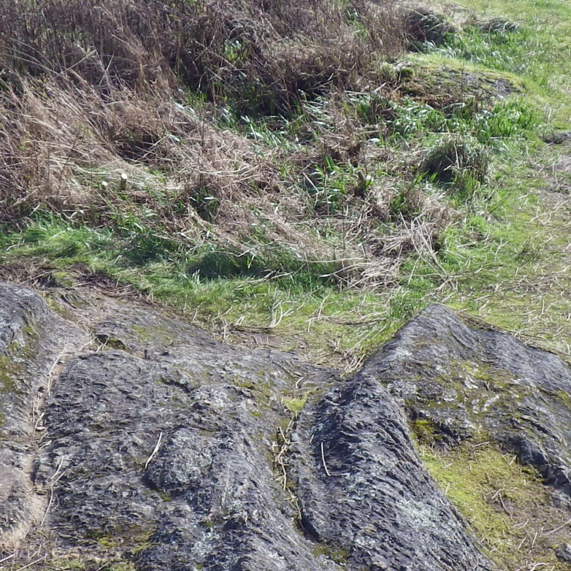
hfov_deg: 21.3
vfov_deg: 21.3
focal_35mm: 81
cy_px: 162
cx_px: 202
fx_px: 1512
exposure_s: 1/400
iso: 125
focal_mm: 5
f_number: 4.2
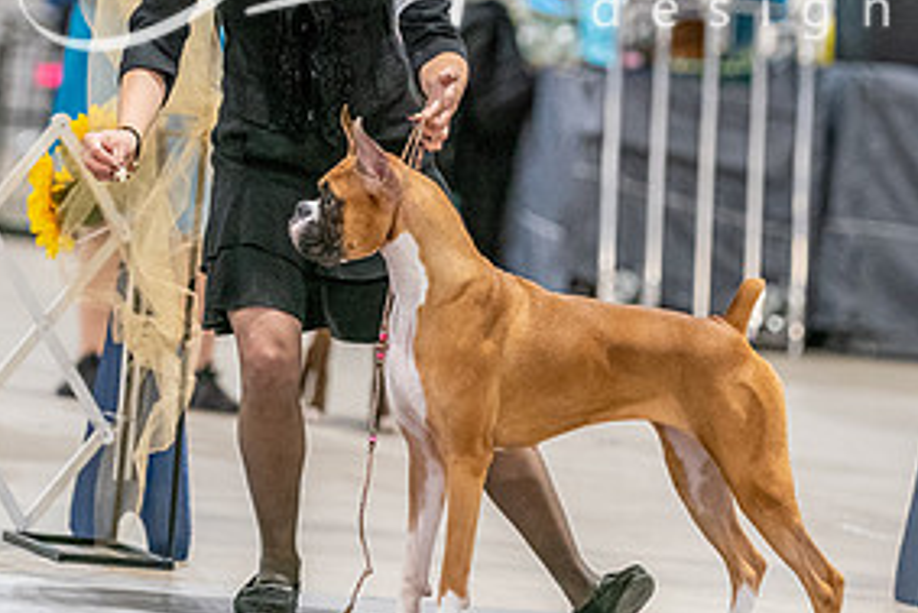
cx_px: 487
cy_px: 109
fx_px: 8929
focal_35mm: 350
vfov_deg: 3.9
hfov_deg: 5.9
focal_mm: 171
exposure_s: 1/250
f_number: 3.2
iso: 6400
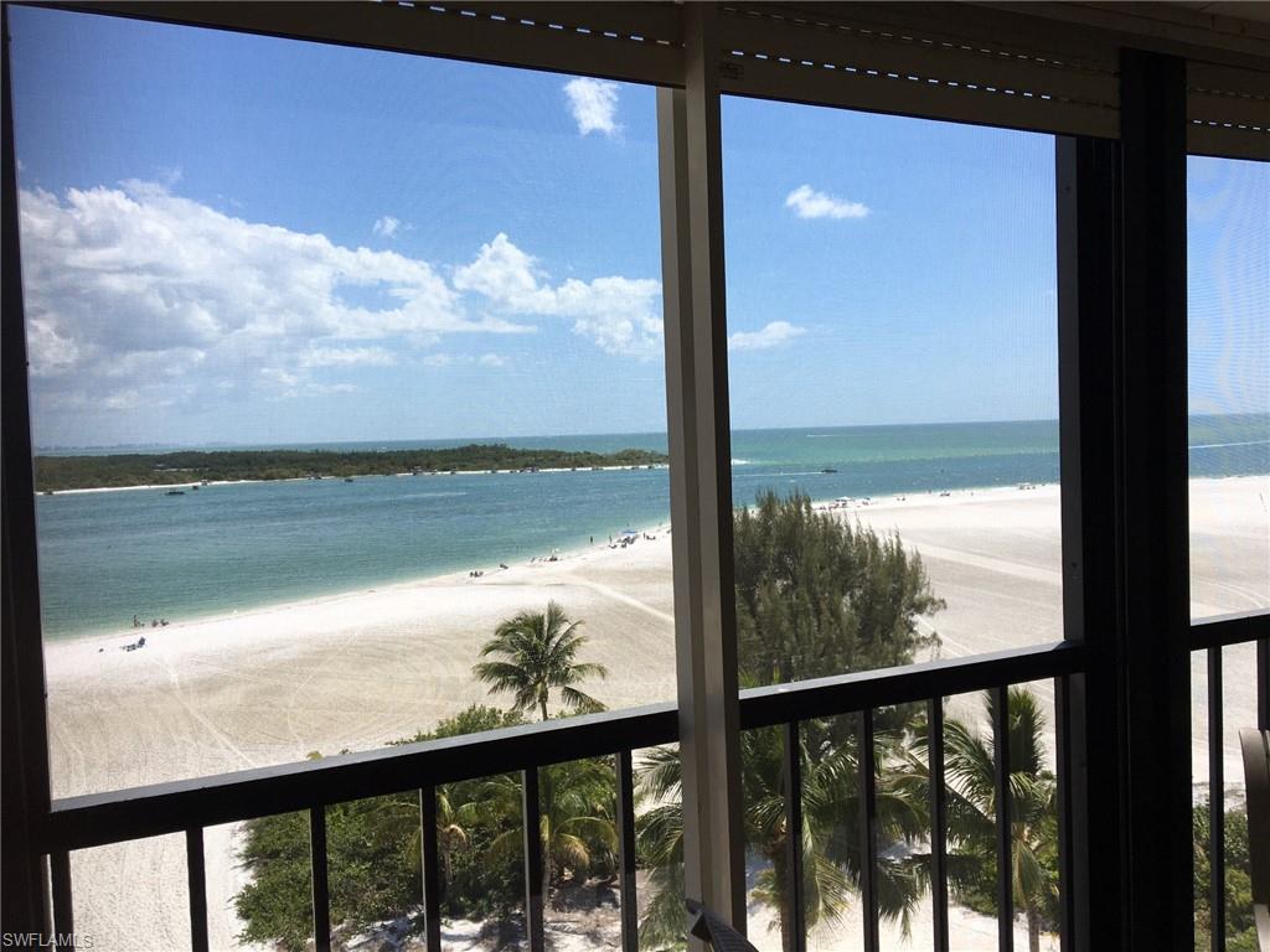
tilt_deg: -2.1
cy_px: 476
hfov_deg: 61.7
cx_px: 635
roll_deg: +1.0
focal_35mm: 29
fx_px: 1064
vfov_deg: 48.2
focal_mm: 4.15
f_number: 2.2
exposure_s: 1/1603
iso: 25
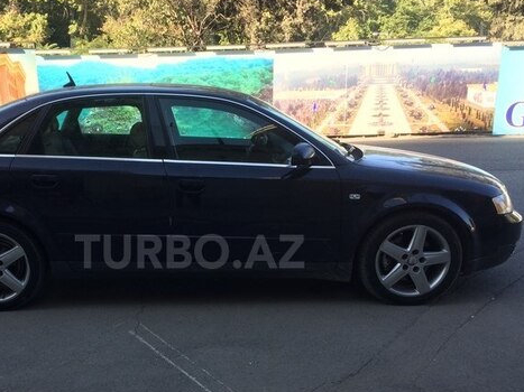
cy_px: 251
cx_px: 190
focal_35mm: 41
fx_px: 620
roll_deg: +2.0
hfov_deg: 45.3
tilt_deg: -13.8
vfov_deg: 34.9
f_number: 2.2
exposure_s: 1/419
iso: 32
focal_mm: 4.15
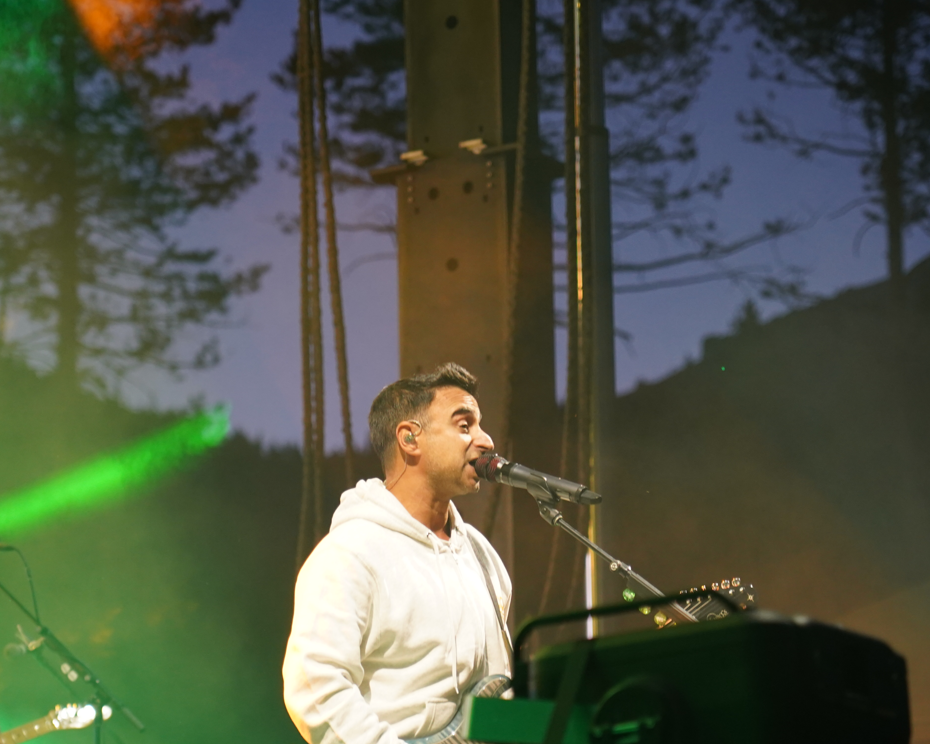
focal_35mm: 157
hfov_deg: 12.3
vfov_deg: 9.8
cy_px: 491
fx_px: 4321
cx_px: 414
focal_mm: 105
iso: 1600
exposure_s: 1/160
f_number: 4
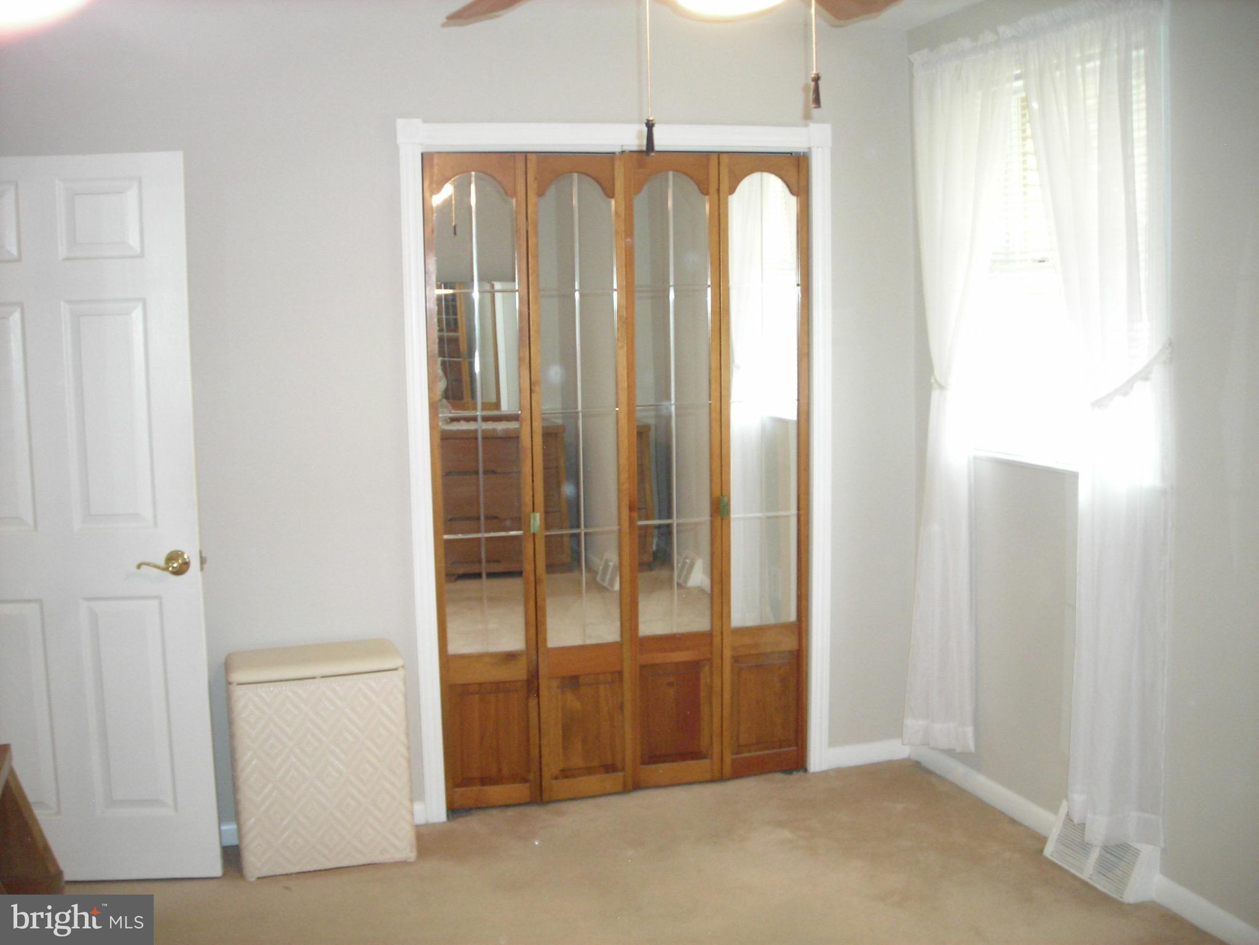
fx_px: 1382
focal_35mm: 38
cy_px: 472
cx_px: 630
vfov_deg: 37.7
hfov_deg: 49.0
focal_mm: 6.3
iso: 200
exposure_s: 1/8.1
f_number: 3.2
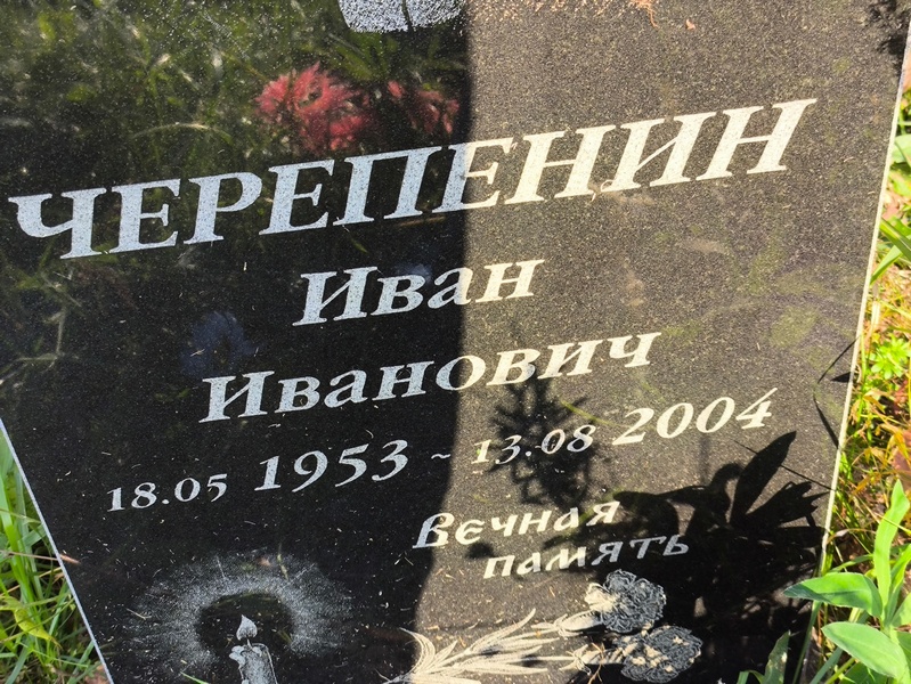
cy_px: 342
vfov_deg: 29.1
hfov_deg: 38.2
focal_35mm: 50
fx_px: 1316
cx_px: 456
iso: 50
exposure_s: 1/211
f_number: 1.7
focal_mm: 4.71
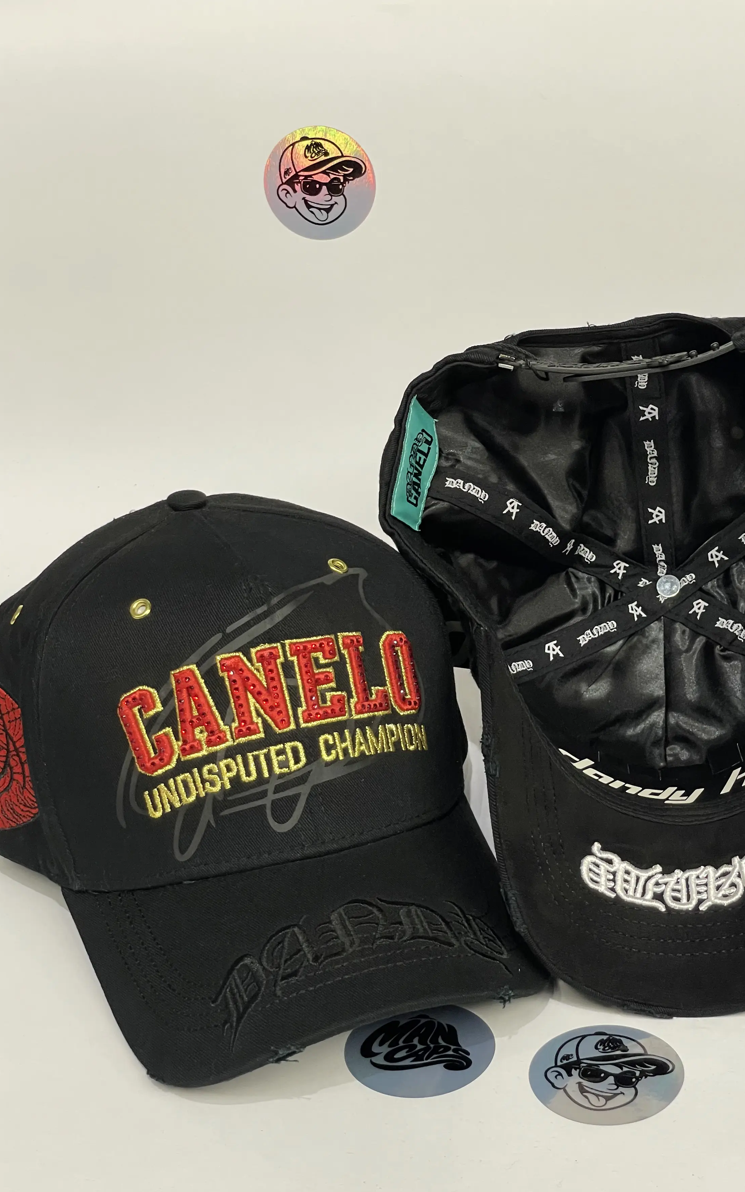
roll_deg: +3.1
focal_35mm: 63
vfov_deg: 32.4
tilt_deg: -27.0
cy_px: 675
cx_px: 471
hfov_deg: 20.6
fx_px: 2047
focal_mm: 6
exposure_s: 1/40
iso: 250
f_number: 2
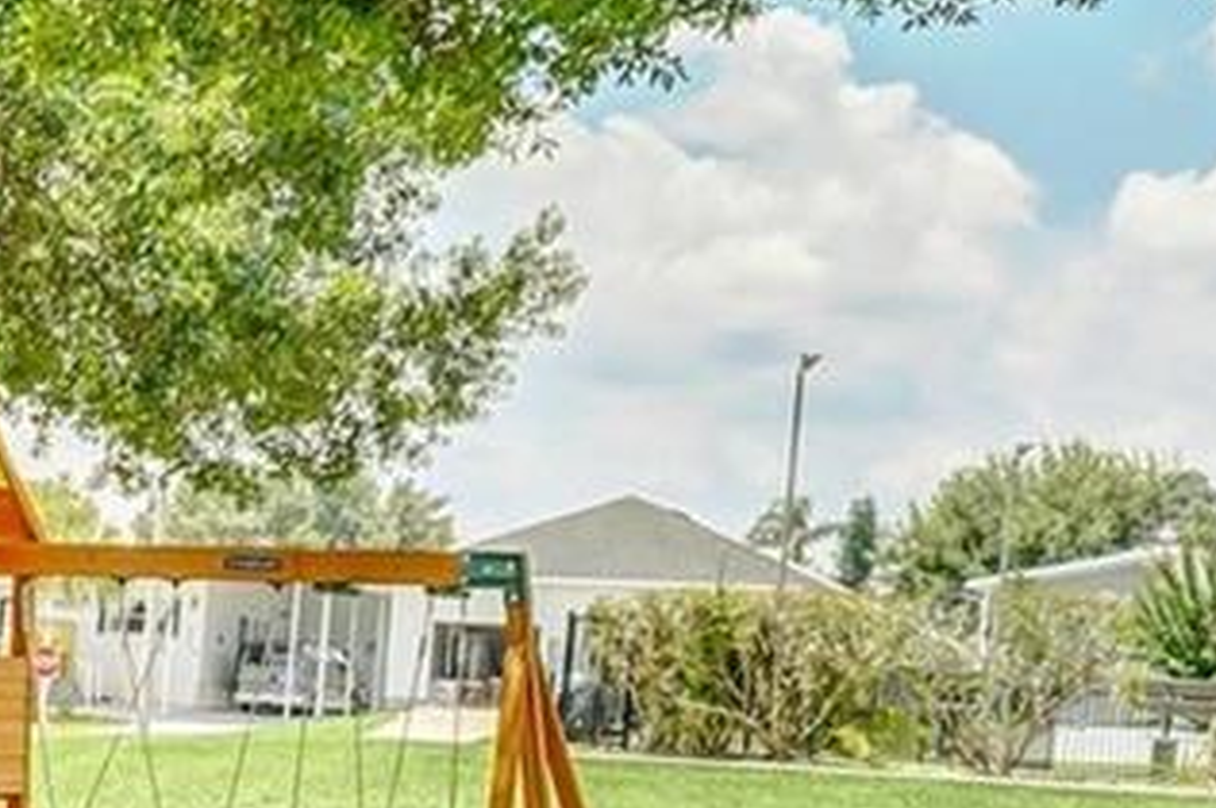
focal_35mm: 76
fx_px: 2564
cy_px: 989
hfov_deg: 22.5
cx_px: -546
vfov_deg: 17.1
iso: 100
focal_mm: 10
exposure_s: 1/200
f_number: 7.1
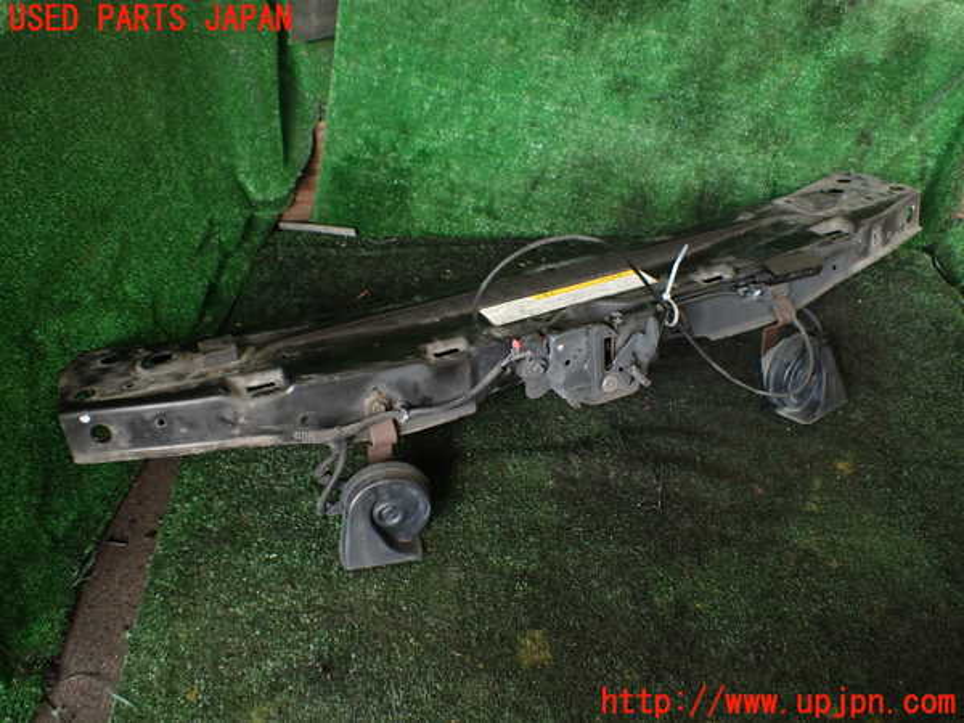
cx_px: 482
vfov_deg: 46.8
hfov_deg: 60.0
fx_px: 835
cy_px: 362
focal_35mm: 30
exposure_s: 1/125
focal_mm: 5.4
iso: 500
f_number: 2.3
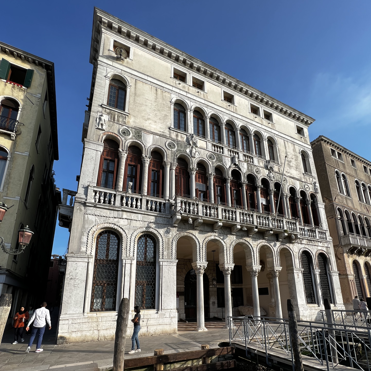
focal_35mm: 16
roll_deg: +0.7
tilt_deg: +13.8
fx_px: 194
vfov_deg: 84.2
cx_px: 193
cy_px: 250
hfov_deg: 87.4
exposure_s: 1/1193
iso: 32
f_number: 1.8
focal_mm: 1.57
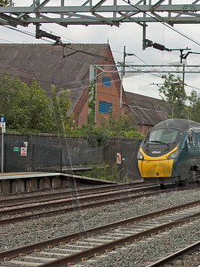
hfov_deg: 25.1
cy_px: 144
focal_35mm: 57
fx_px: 439
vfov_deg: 33.8
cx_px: 170
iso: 200
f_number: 7.1
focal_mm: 22
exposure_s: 1/200
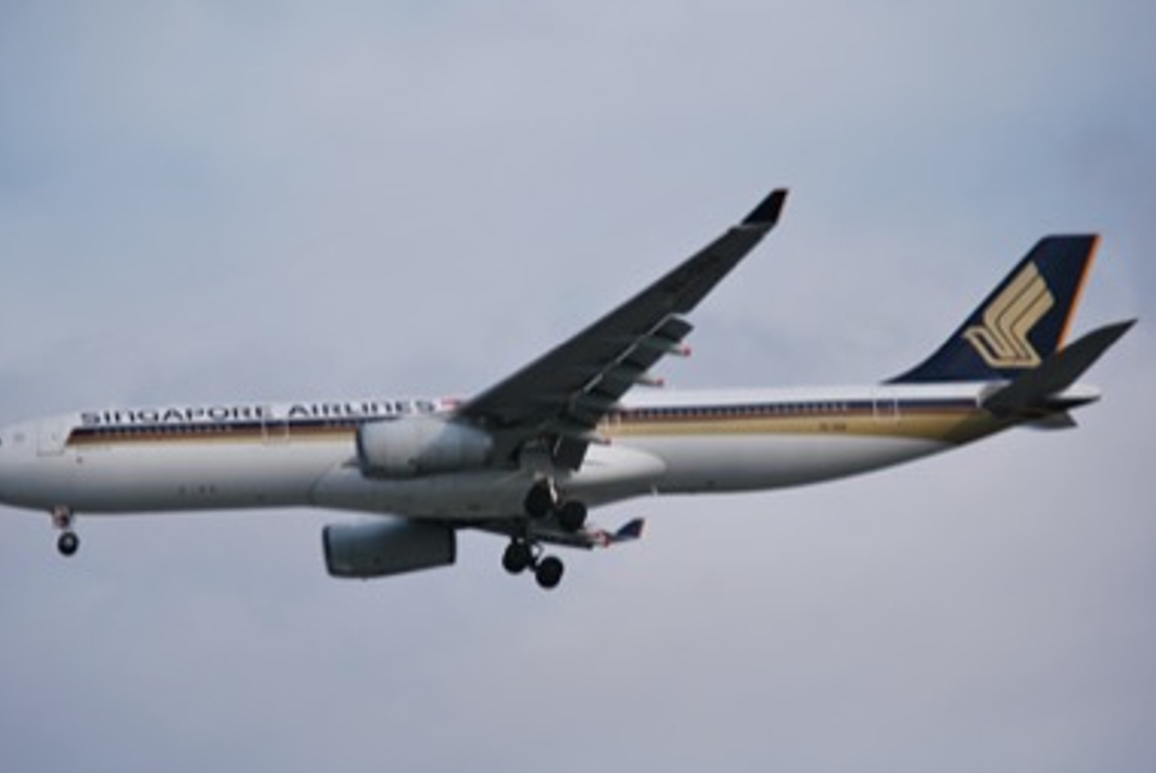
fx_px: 10046
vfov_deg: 4.4
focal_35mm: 313
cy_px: 434
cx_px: 554
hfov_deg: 6.6
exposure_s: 1/1600
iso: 200
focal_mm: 165
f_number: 5
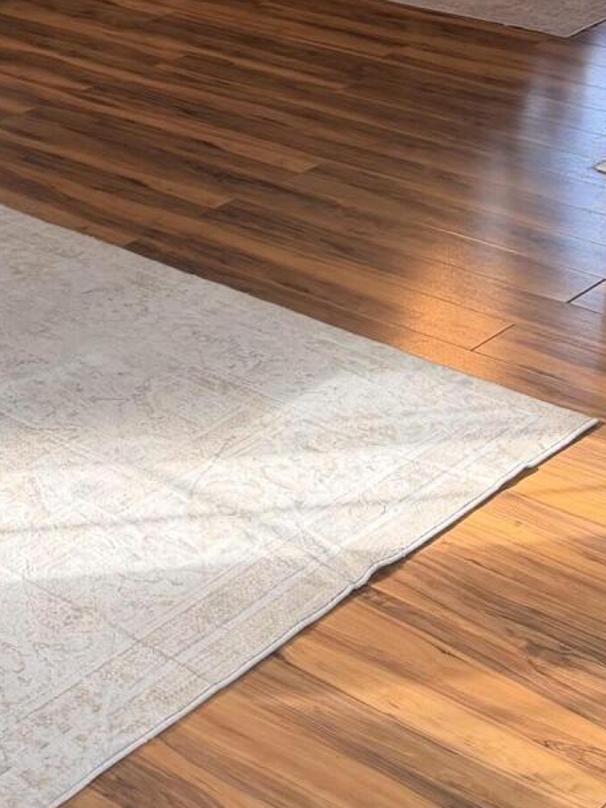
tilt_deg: -13.7
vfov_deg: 23.1
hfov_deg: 17.0
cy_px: -104
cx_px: -283
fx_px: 1844
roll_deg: +1.5
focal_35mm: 79
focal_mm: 6.76
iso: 160
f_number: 1.78
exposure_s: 1/177
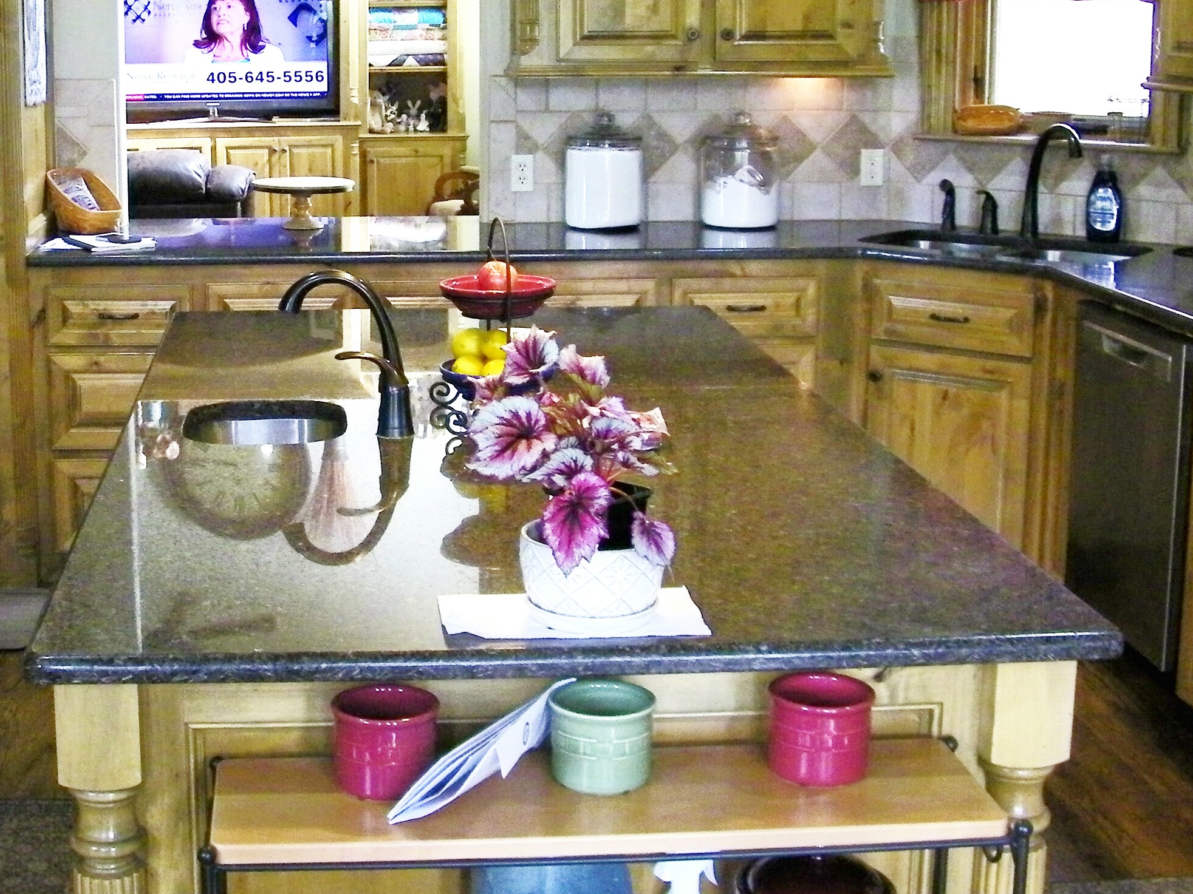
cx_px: 365
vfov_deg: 27.9
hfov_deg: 36.3
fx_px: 1792
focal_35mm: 52
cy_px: 317
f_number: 3.5
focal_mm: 5
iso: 200
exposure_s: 1/30
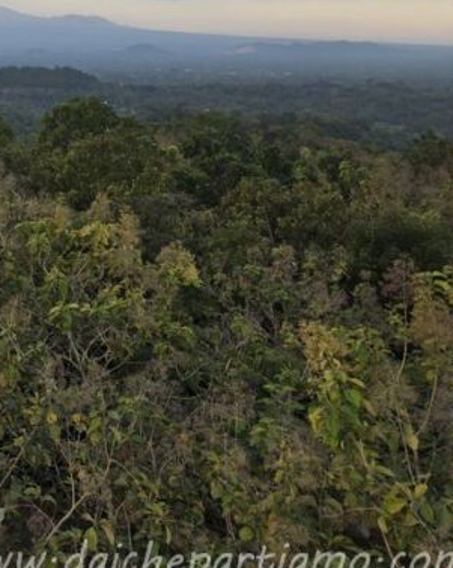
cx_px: -296
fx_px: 1024
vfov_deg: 29.1
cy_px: 11
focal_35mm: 61
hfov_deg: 20.1
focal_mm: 5.4
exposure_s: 1/247
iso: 25
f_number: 1.8
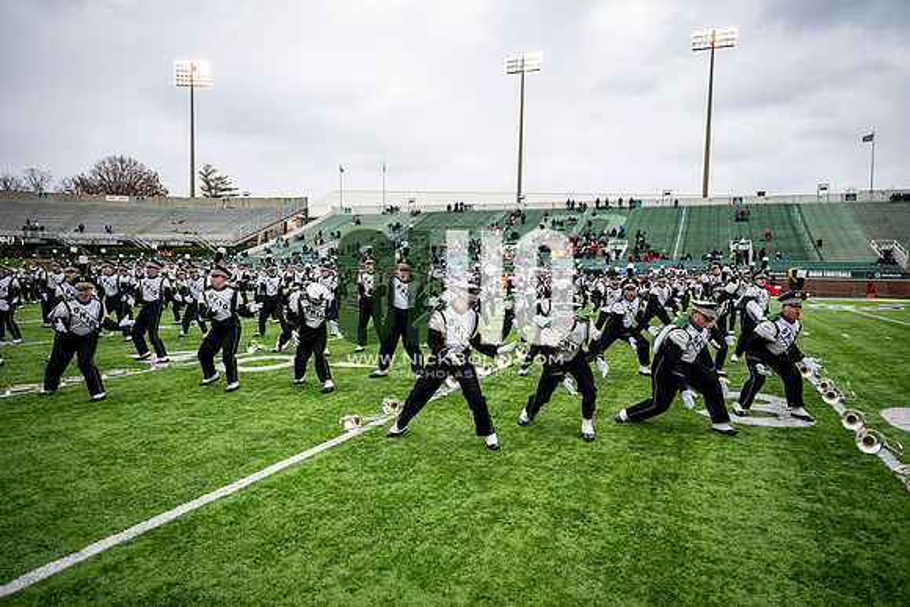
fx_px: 607
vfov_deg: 53.2
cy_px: 304
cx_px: 455
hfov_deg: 73.7
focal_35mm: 24
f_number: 2.8
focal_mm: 24
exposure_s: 1/500
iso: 100
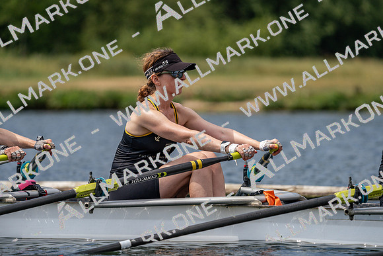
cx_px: 192
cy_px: 128
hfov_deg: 5.5
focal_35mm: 376
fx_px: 4001
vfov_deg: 3.7
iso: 250
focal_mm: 376
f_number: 6.3
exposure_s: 1/1600
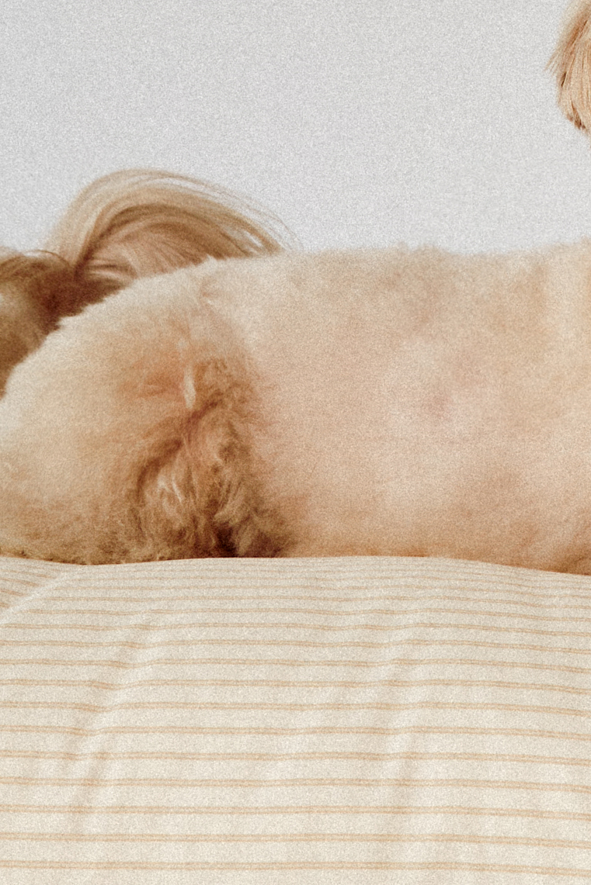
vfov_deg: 11.0
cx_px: 756
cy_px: -120
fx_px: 4529
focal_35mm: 184
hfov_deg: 7.4
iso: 100
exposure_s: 1/100
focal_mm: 35
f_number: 4.5
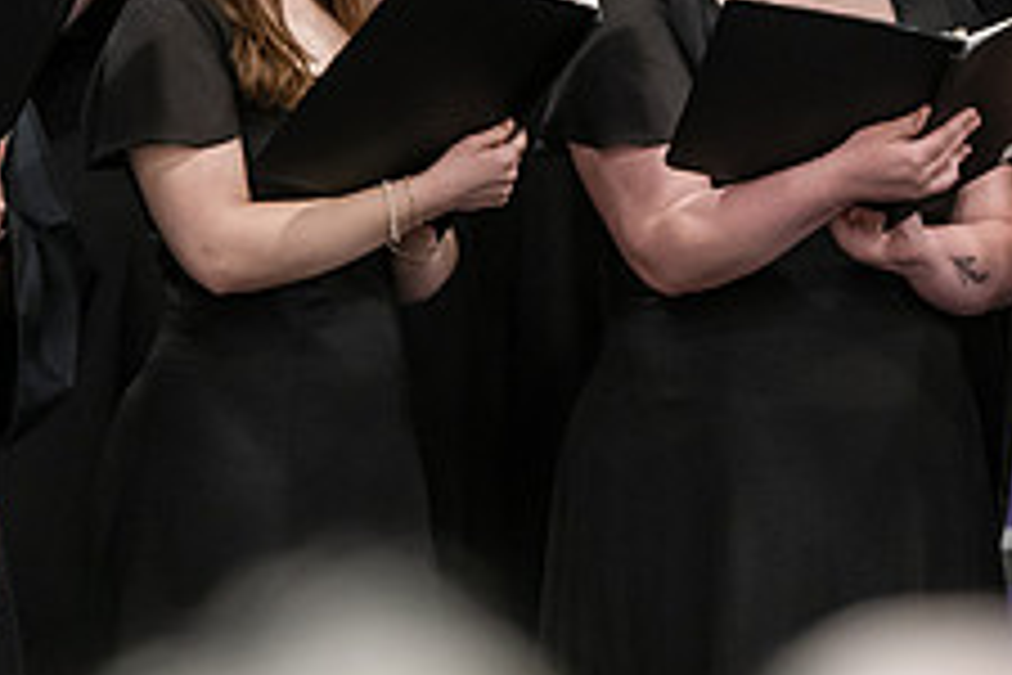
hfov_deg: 4.6
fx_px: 12705
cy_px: -74
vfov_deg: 3.0
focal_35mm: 452
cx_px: 747
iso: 3200
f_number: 3.5
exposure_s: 1/200
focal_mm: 175
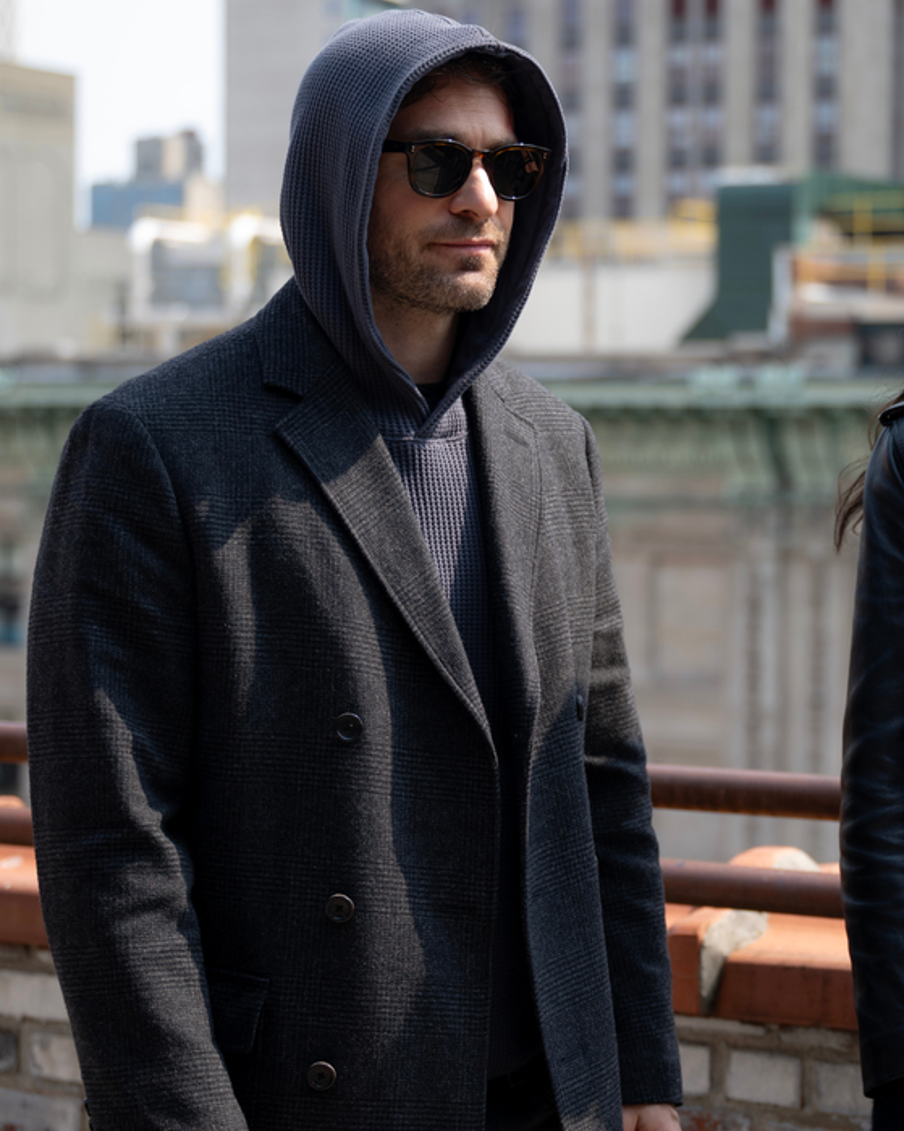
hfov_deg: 17.6
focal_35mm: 87
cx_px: 613
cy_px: 542
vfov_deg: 22.0
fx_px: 2910
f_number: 3.2
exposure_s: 1/320
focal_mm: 54
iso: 50
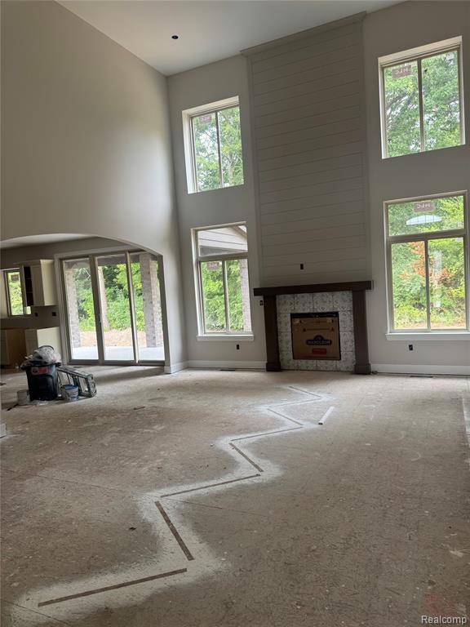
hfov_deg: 56.8
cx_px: 235
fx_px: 434
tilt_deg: -3.6
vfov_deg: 71.6
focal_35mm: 24
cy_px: 314
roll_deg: +3.0
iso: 80
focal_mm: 6.76
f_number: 1.78
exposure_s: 1/121
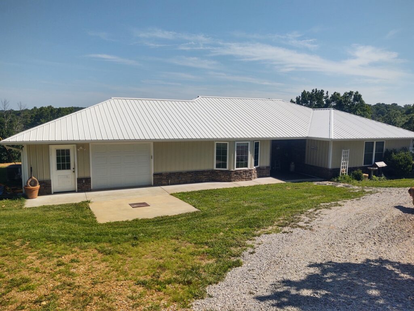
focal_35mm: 27
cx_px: 207
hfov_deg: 65.3
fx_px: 323
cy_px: 156
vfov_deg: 51.4
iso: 100
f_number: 1.7
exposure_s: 1/6263
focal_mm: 4.75
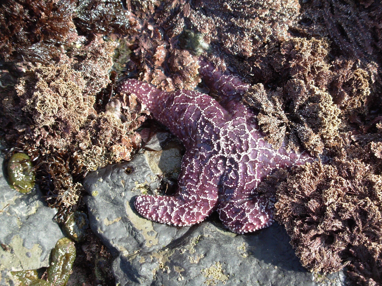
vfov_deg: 21.0
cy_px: 143
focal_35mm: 70
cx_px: 191
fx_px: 772
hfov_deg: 27.8
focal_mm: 11.5
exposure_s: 1/186
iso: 50
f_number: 3.5
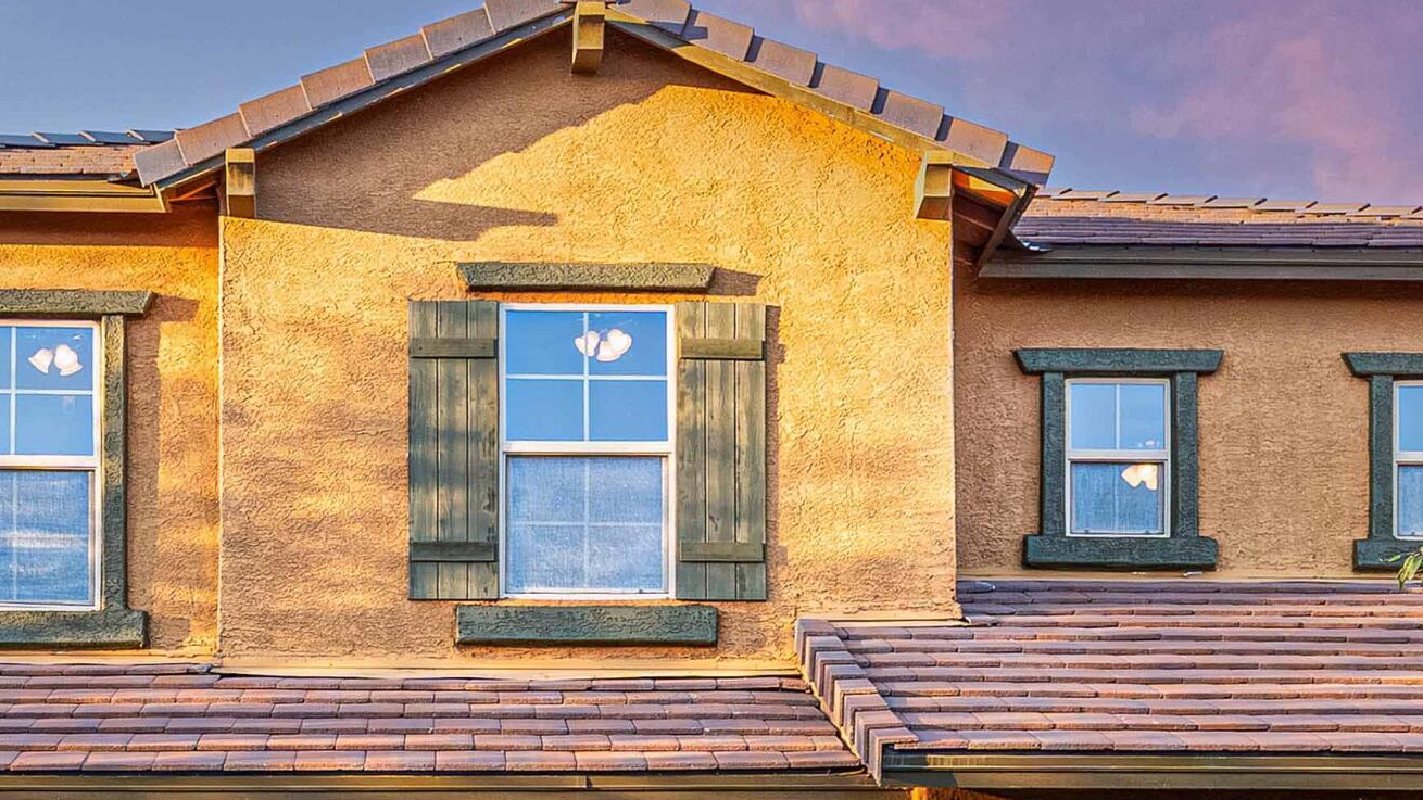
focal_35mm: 72
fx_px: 2717
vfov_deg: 16.5
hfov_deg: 29.3
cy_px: 781
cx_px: 741
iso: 800
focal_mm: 20
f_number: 8
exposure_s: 1/125
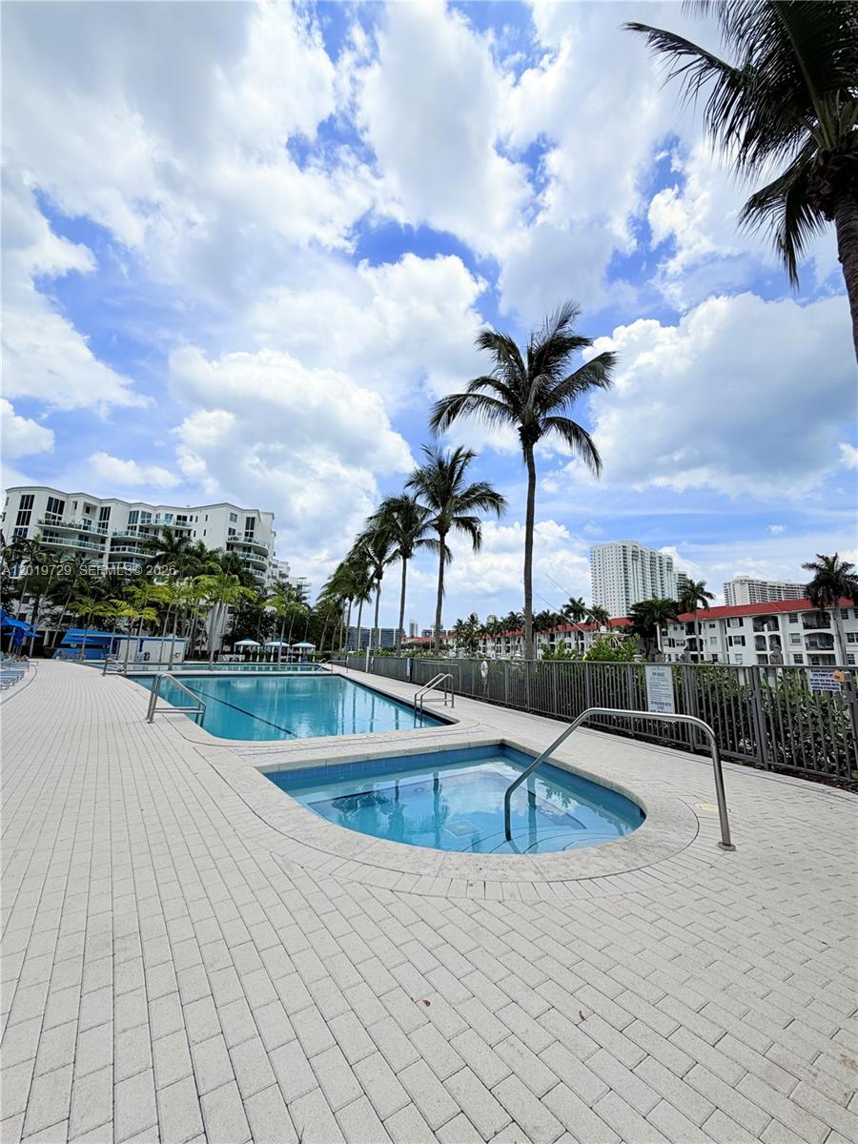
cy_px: 572
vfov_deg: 102.1
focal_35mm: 14
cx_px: 429
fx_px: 463
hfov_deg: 85.7
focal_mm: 2.22
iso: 20
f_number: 2.2
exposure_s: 1/2165
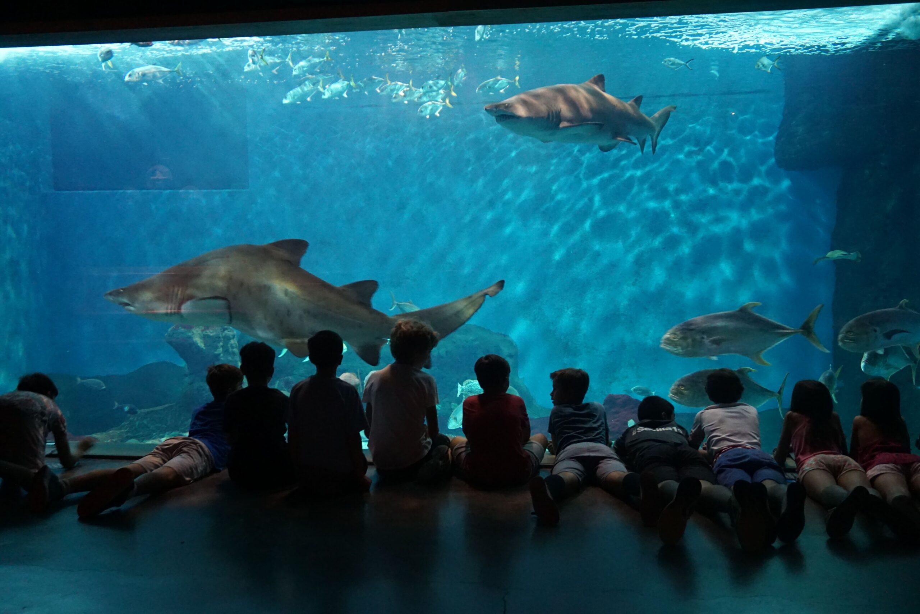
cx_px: 460
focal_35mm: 36
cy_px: 307
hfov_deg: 53.1
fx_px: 920
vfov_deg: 36.9
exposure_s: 1/25
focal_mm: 24
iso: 3200
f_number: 4.5
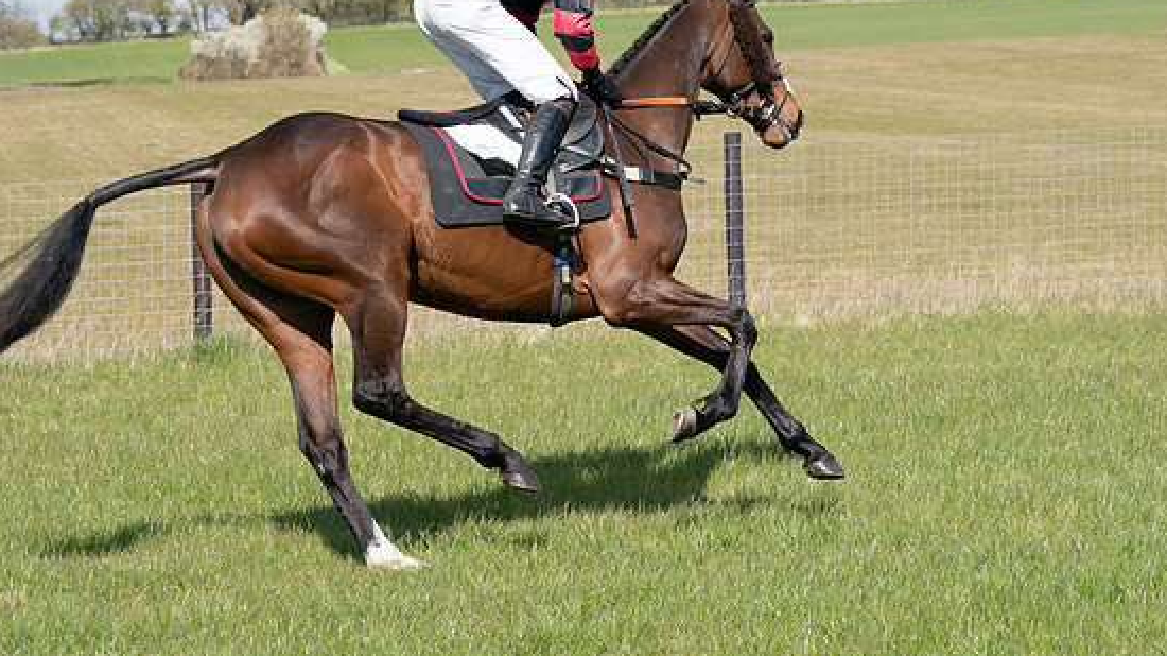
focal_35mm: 116
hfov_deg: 18.5
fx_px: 3588
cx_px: 575
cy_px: 249
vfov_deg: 10.4
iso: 400
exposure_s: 1/2000
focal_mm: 70
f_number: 5
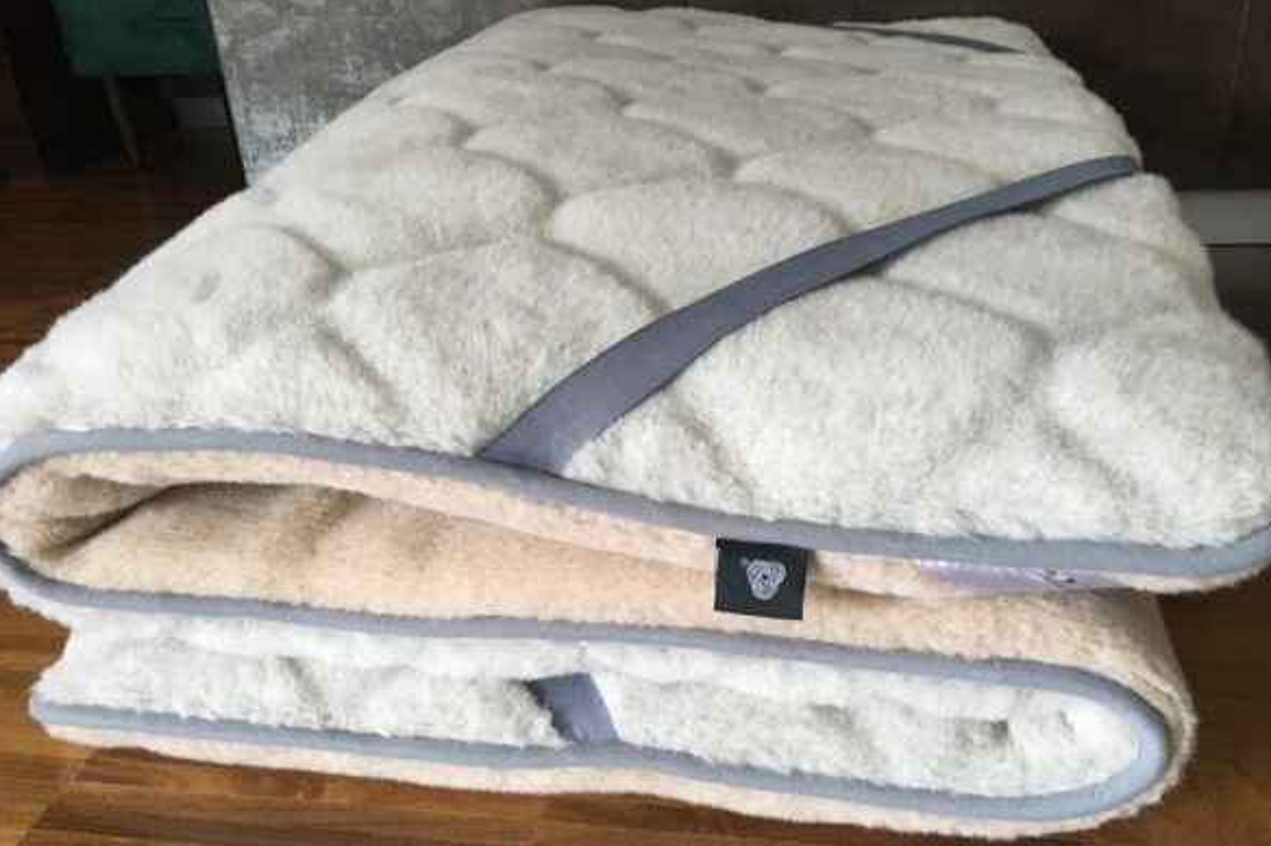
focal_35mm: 31
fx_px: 1094
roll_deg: +3.5
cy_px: 448
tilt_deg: -28.0
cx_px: 633
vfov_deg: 42.3
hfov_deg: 60.3
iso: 64
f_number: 2.2
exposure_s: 1/33
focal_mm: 4.15
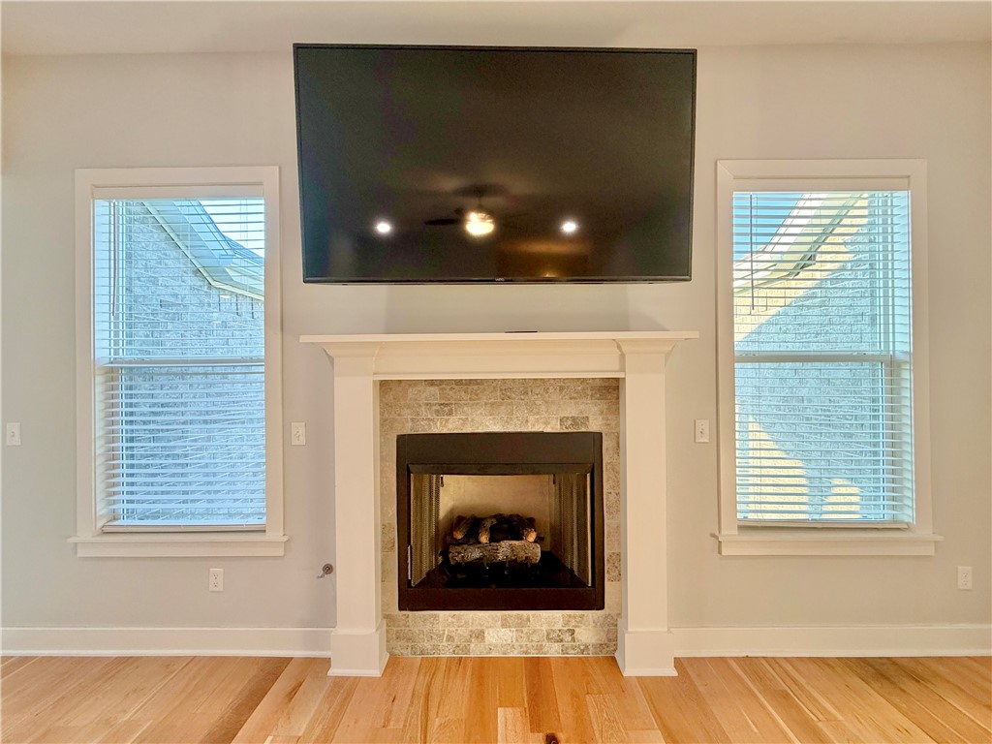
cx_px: 496
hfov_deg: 102.1
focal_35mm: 14
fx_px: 401
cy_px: 372
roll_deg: +1.1
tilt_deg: -0.1
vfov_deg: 85.7
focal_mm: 2.22
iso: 200
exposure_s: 1/120
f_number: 2.2
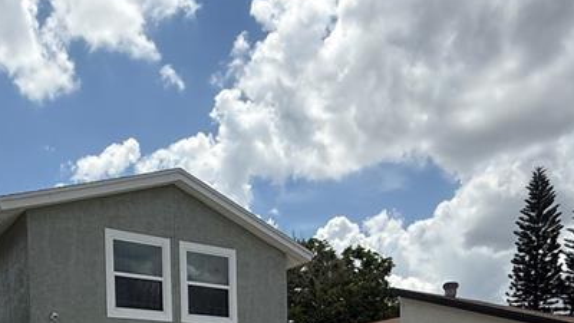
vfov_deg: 25.3
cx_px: 175
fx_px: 594
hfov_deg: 50.3
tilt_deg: -1.6
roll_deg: +0.8
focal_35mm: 39
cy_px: 444
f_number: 2.2
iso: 50
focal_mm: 2.22
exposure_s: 1/3663
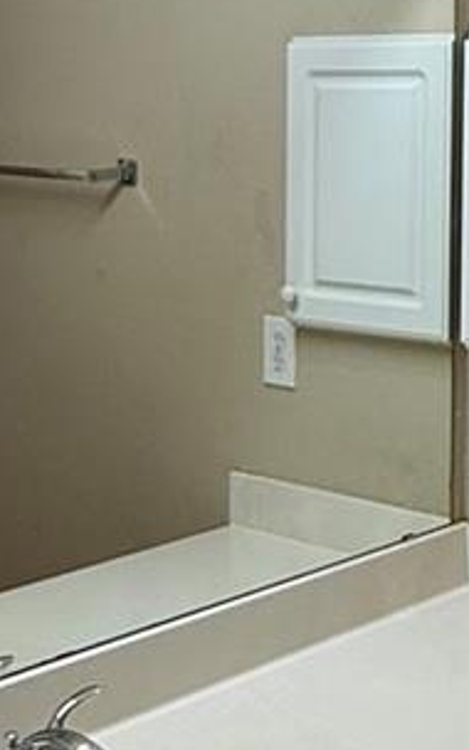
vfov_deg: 27.2
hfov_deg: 16.4
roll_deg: -1.3
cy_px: 200
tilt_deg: -2.3
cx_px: 610
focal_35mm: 75
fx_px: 1534
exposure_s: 1/120
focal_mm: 2.22
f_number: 2.2
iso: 160
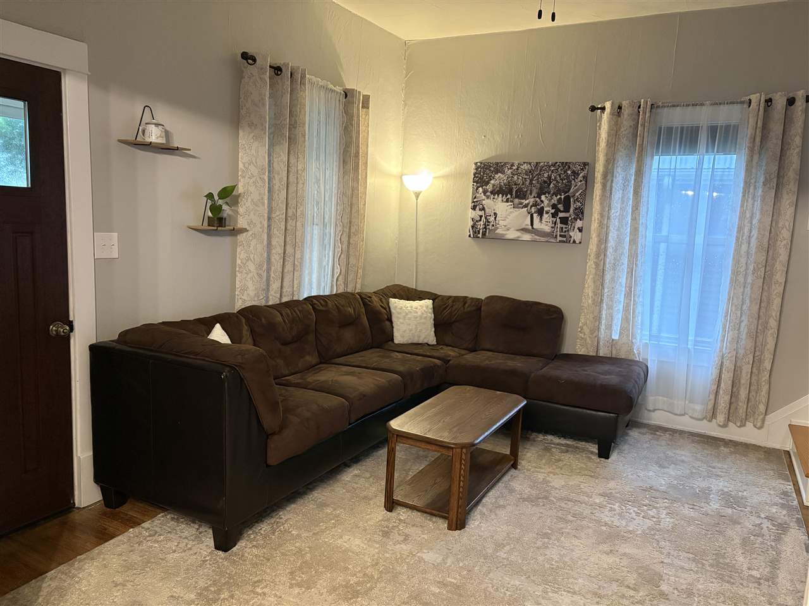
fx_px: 607
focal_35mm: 26
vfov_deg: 53.0
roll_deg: -2.6
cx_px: 404
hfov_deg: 67.3
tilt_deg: -7.9
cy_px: 303
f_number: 1.6
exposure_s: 1/60
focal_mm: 5.96
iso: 400
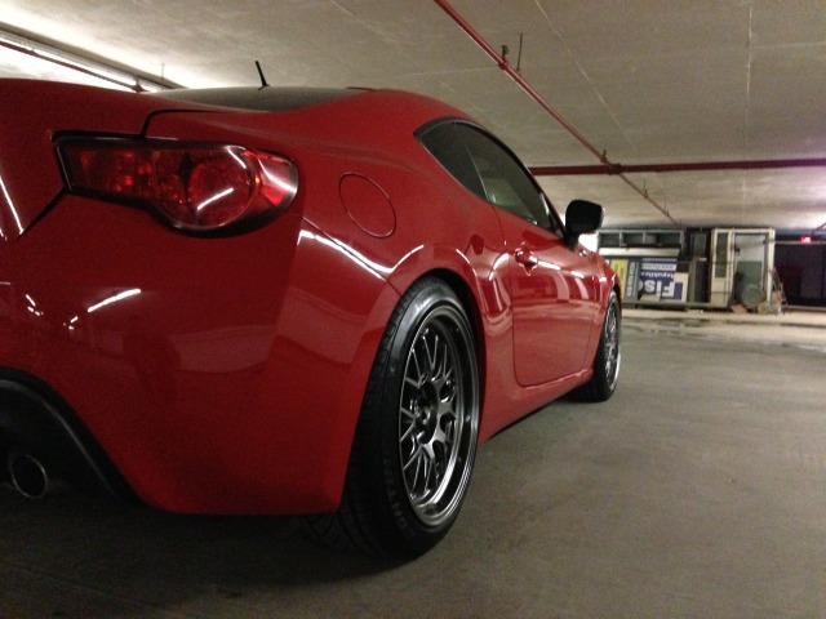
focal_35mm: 33
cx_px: 413
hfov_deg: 55.4
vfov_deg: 42.9
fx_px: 787
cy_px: 310
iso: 800
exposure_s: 1/15
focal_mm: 4.13
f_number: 2.4
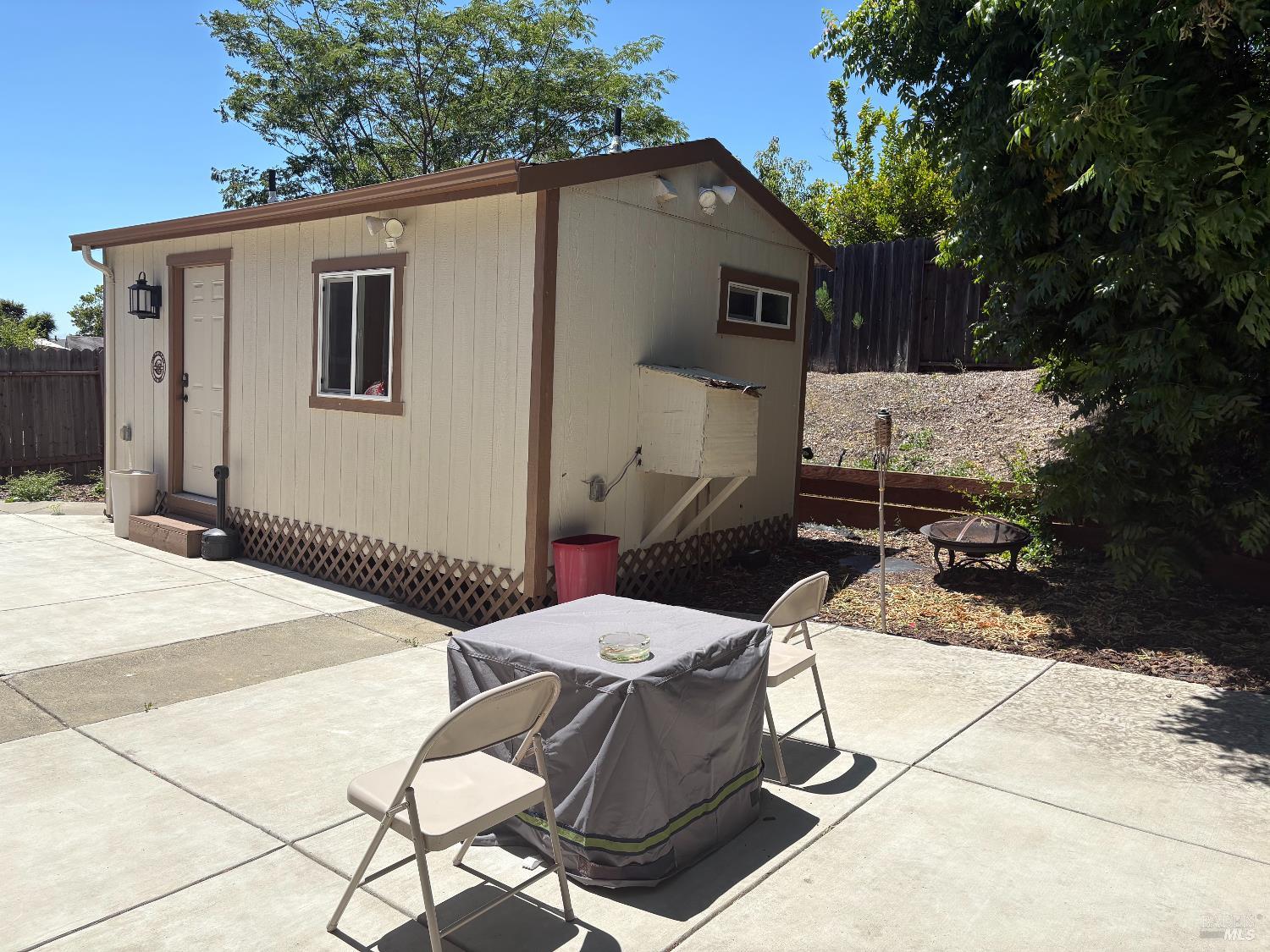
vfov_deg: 53.1
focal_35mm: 26
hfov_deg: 67.3
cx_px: 635
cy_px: 476
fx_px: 954
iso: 50
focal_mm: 5.96
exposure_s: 1/3623
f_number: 1.6
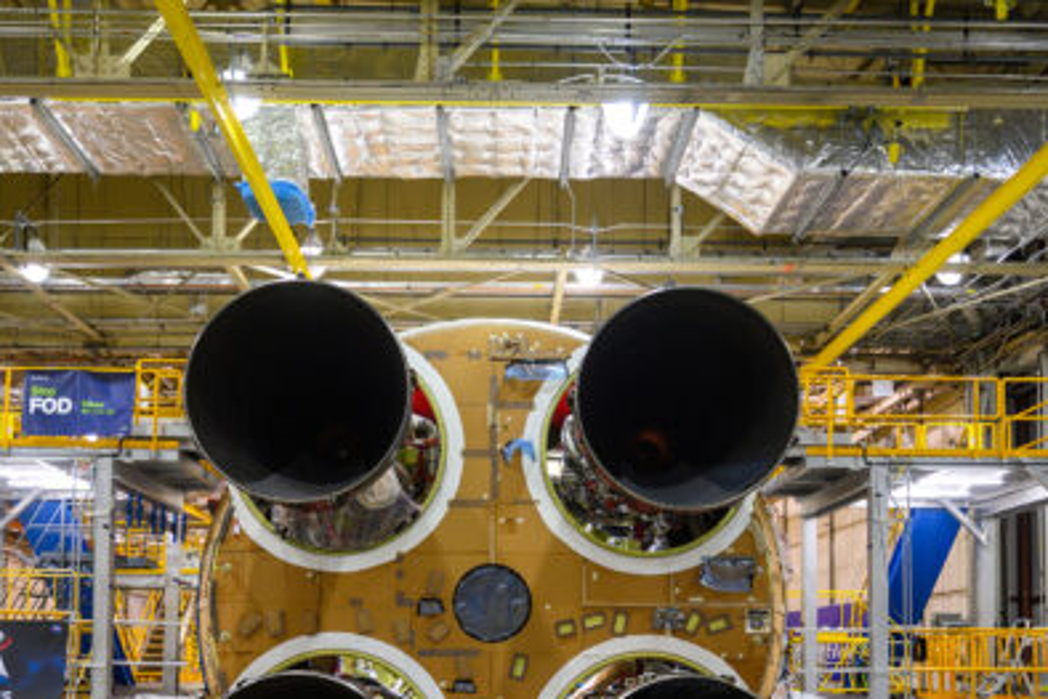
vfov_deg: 34.3
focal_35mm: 37
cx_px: 508
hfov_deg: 51.9
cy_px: 609
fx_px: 1077
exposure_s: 1/100
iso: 640
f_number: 2.8
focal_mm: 19
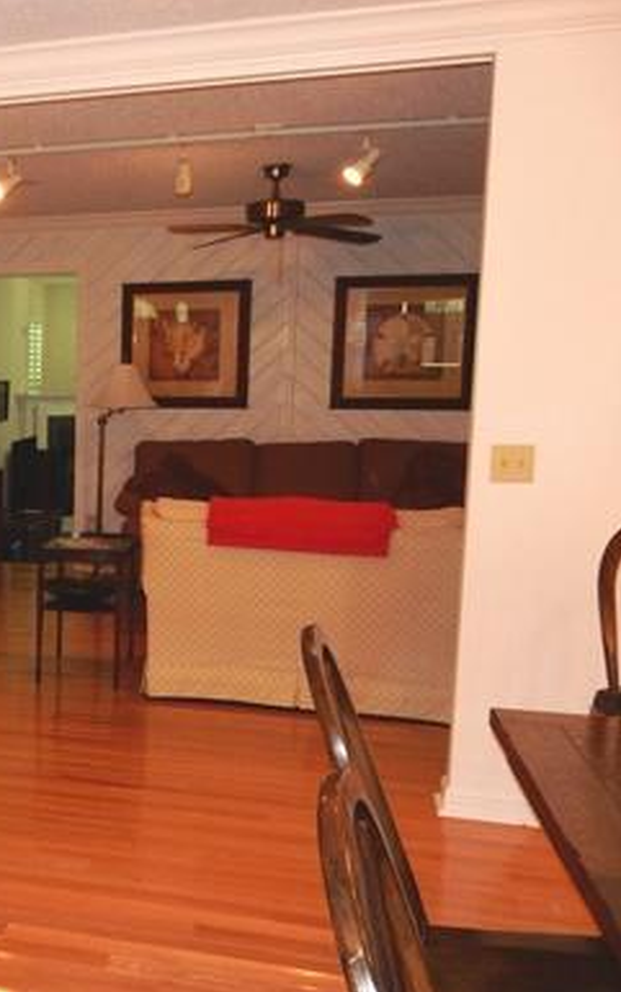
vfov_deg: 45.2
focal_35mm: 44
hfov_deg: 25.7
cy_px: 528
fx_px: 1190
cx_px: -157
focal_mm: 4.5
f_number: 3.7
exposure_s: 1/30
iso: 200
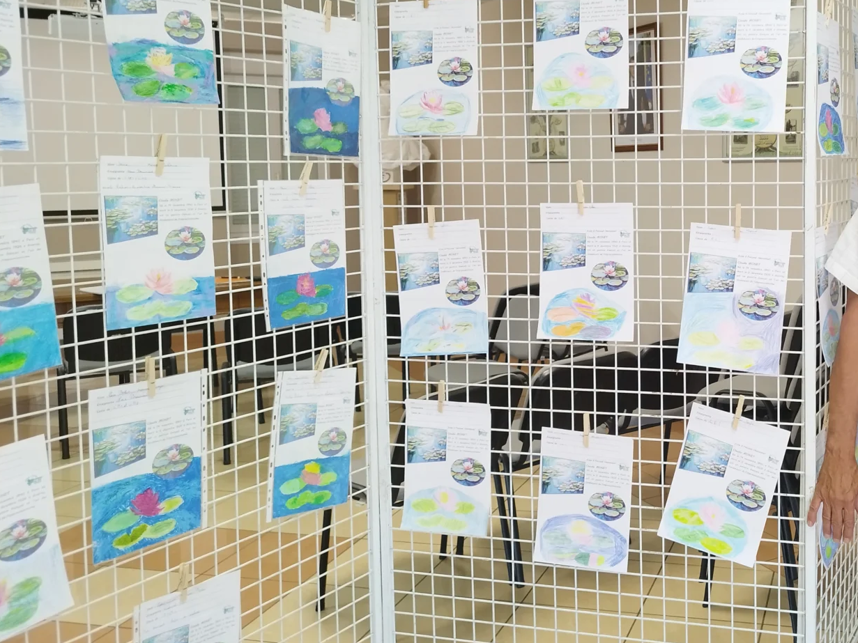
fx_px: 967
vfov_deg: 36.6
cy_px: 237
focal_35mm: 39
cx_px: 660
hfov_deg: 45.9
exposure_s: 1/50
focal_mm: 5.95
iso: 230
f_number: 1.89
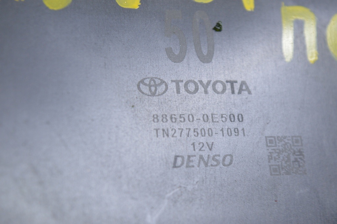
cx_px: 168
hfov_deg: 24.6
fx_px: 772
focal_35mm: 82
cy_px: 112
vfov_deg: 16.5
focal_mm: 55
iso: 400
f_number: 5.6
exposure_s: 1/20
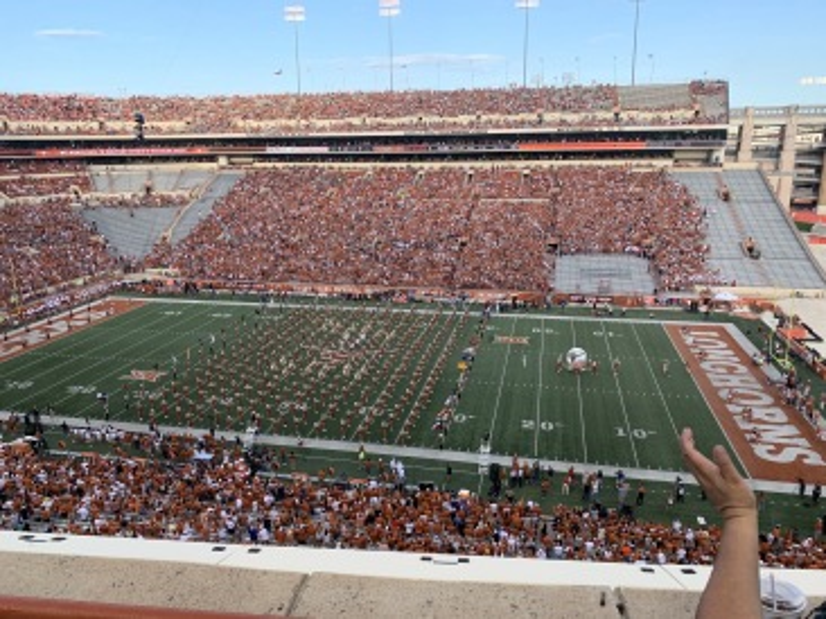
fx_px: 620
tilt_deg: -14.6
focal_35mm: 26
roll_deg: +1.3
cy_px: 310
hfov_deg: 67.3
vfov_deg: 53.0
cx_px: 413
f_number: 1.8
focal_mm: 4.25
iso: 25
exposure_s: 1/580
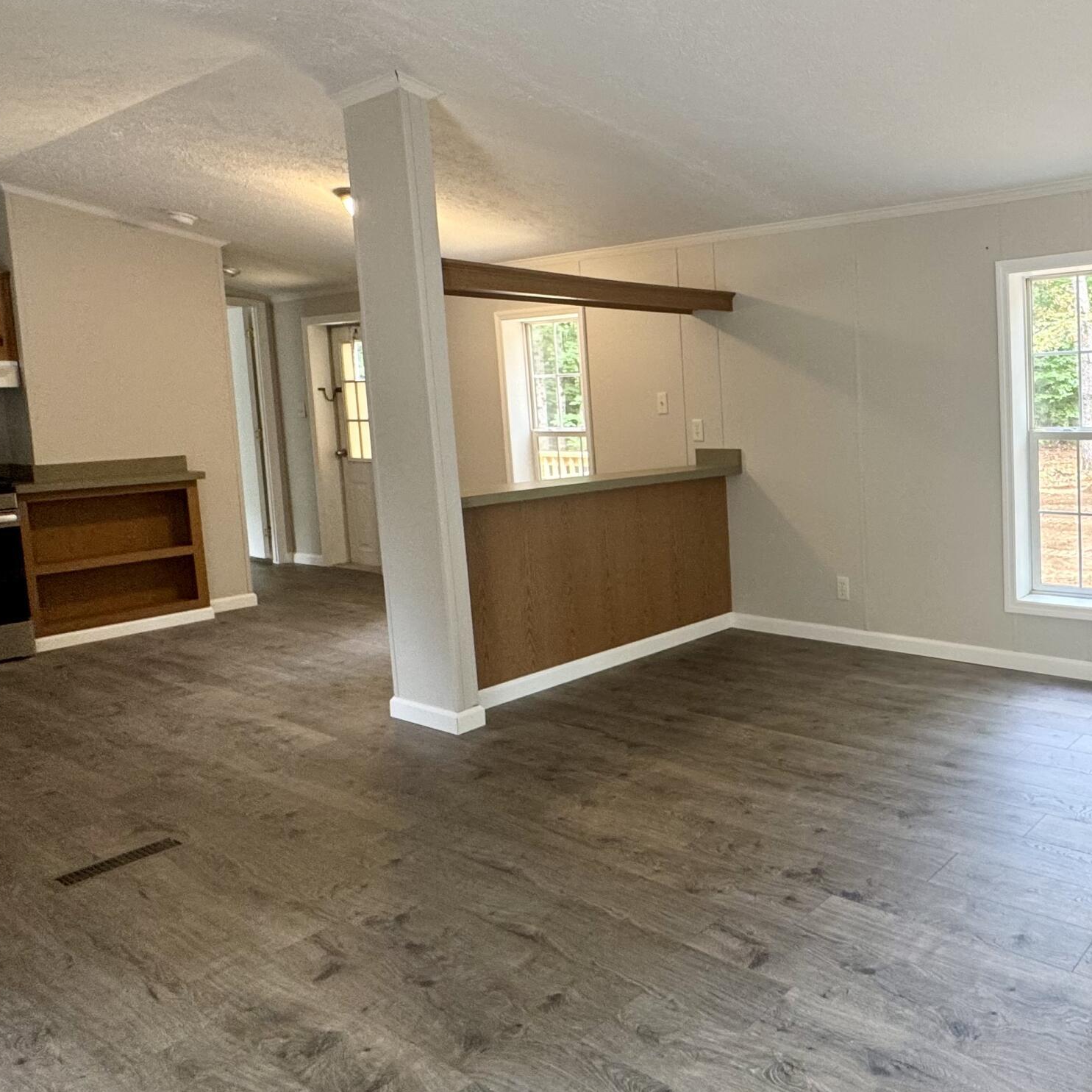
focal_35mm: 25
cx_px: 998
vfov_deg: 62.6
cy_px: 468
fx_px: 892
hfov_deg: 54.2
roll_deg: +1.1
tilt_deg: -5.8
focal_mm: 2.22
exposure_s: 1/60
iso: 160
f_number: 2.2
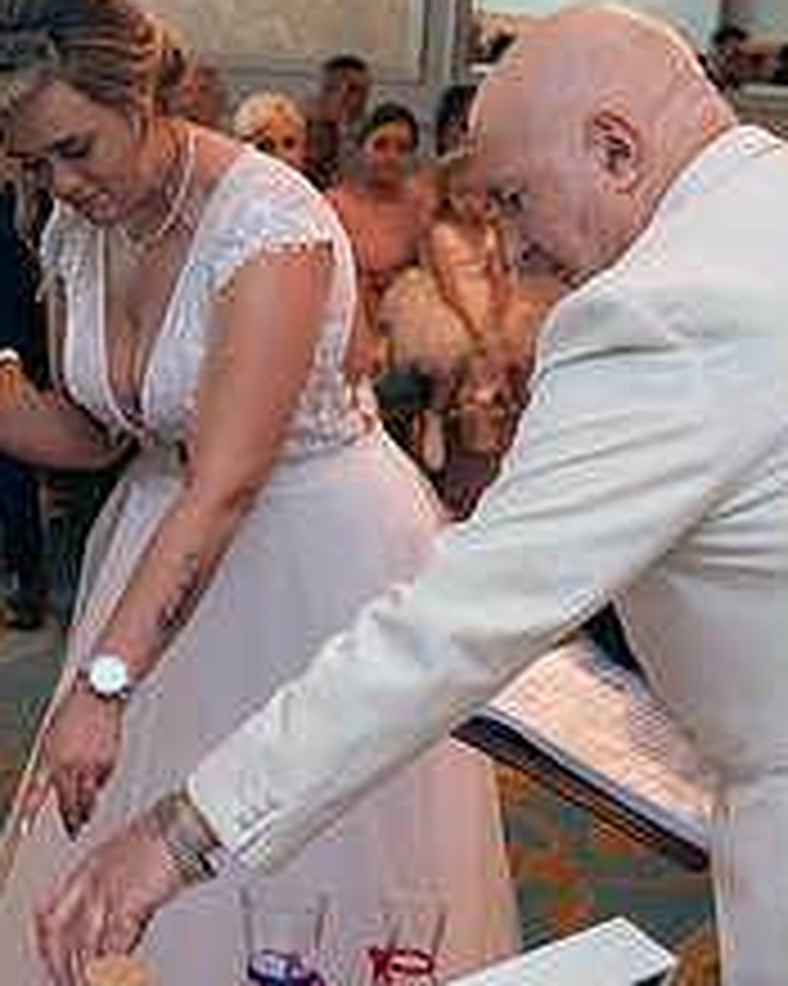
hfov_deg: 17.2
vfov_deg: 21.9
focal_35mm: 87
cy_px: 344
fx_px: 2538
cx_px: -9
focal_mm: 35
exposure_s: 1/160
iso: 640
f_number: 3.5
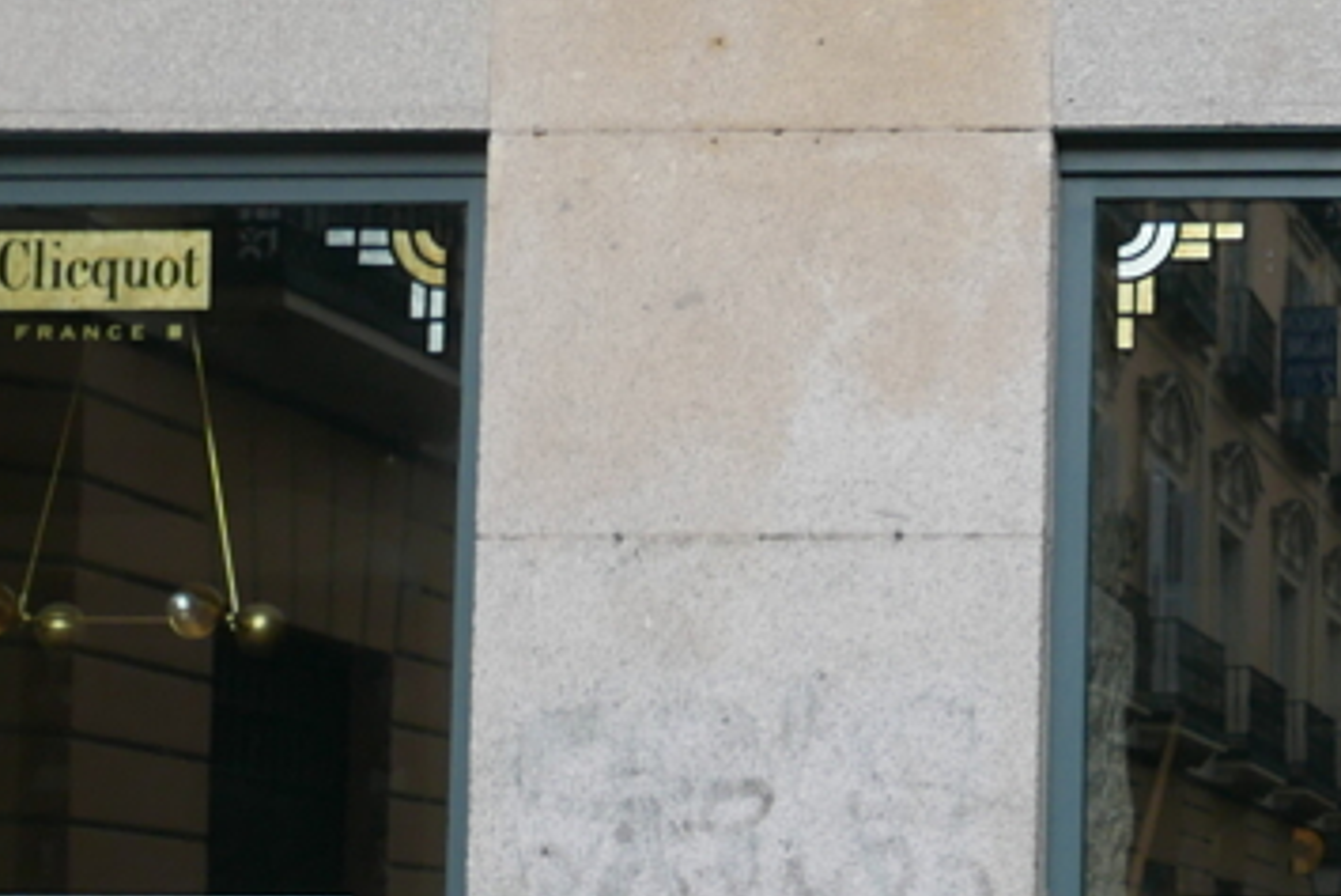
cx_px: 1641
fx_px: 3018
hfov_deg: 22.9
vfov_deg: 16.5
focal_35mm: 81
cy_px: 907
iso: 200
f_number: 4
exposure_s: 1/125
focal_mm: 10.9
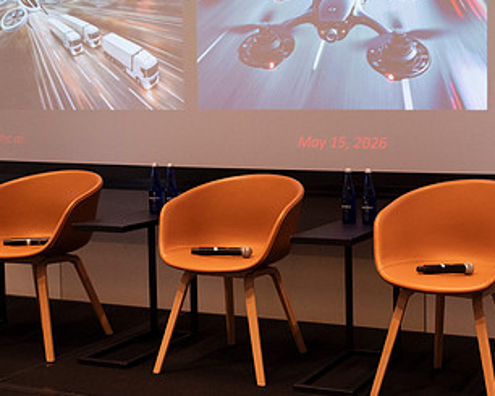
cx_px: 442
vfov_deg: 31.4
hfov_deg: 36.5
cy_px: 166
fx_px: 703
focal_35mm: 48
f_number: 3.5
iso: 1250
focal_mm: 18
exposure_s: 1/125
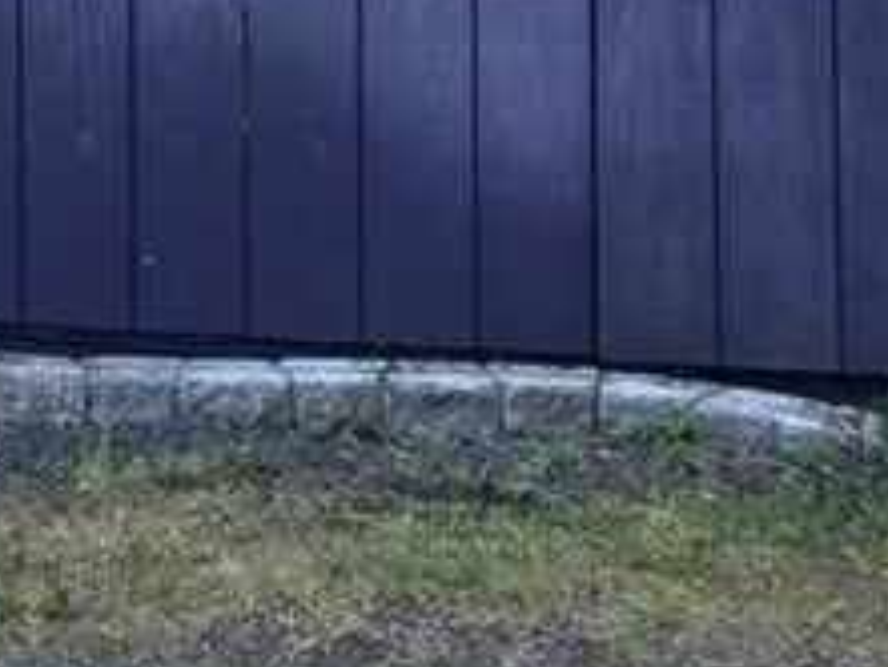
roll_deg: -0.4
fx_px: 4825
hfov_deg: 9.2
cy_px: -727
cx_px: -1410
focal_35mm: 188
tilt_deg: +1.3
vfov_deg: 7.5
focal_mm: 5.96
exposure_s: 1/425
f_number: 1.6
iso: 50
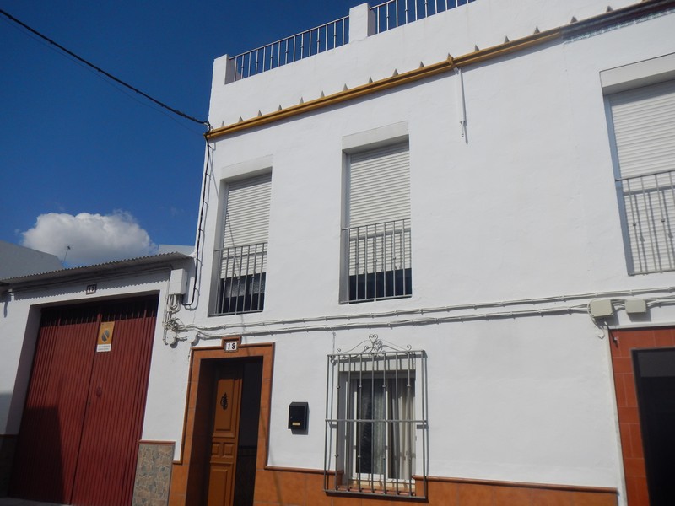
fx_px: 546
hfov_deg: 63.4
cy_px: 253
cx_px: 338
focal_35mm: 28
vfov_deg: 49.7
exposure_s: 1/800
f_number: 7.8
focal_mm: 5
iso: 125
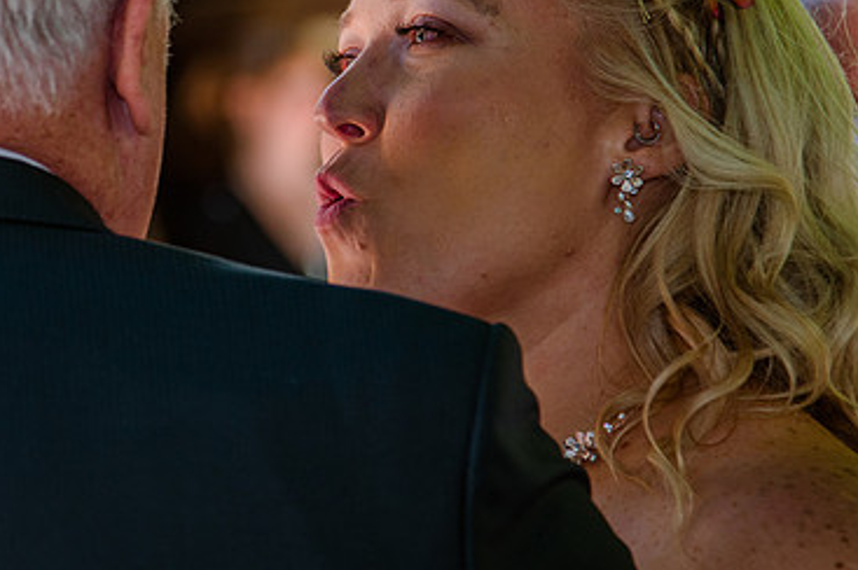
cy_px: 160
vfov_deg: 5.5
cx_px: 175
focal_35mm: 248
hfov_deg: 8.3
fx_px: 5905
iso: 320
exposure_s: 1/200
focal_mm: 120
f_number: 4
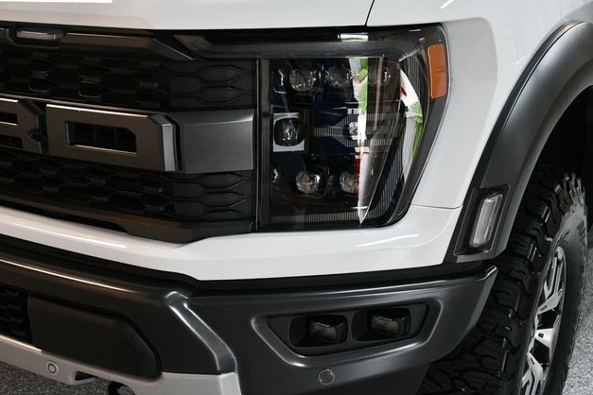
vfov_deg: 27.5
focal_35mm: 49
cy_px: 199
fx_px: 807
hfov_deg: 40.3
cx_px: 300
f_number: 4
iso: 1600
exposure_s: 1/125
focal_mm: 32
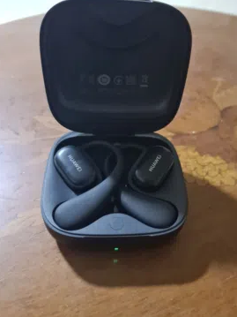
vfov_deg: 61.7
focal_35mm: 29
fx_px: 265
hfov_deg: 48.1
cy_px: 159
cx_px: 130
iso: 1600
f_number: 1.8
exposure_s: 1/25
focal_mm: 5.4
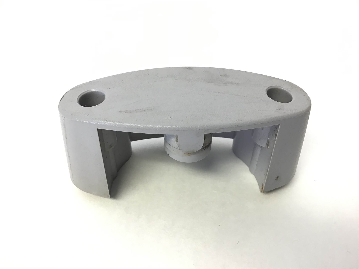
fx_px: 321
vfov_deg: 45.4
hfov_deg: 58.4
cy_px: 134
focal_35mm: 31
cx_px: 180
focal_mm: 3.3
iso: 50
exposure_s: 1/33
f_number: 2.4
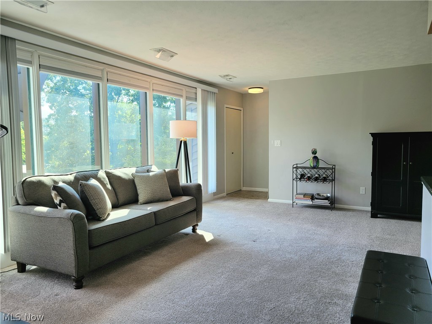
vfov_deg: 53.1
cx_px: 216
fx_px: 324
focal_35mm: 26
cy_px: 162
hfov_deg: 67.3
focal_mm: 5.4
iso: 40
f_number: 1.8
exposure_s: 1/119
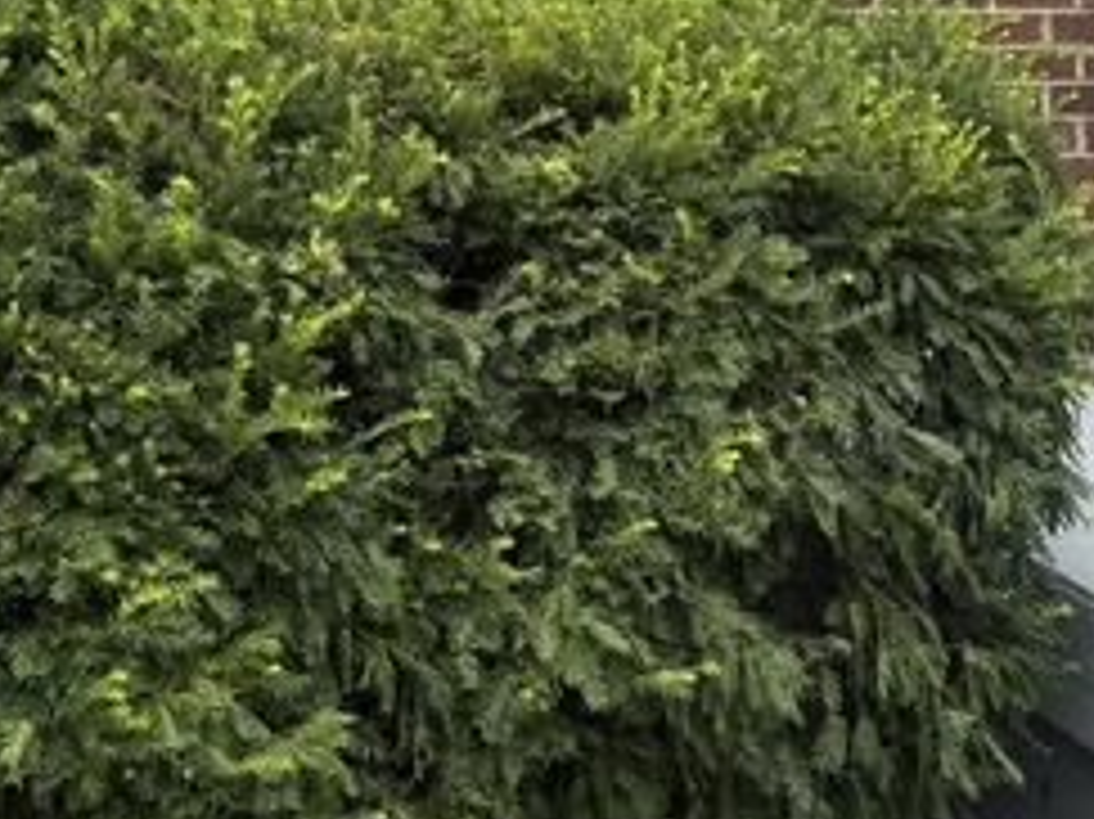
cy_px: -261
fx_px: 3190
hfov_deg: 19.5
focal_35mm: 101
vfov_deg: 14.0
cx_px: 594
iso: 80
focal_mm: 6.76
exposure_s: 1/1060
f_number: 1.78
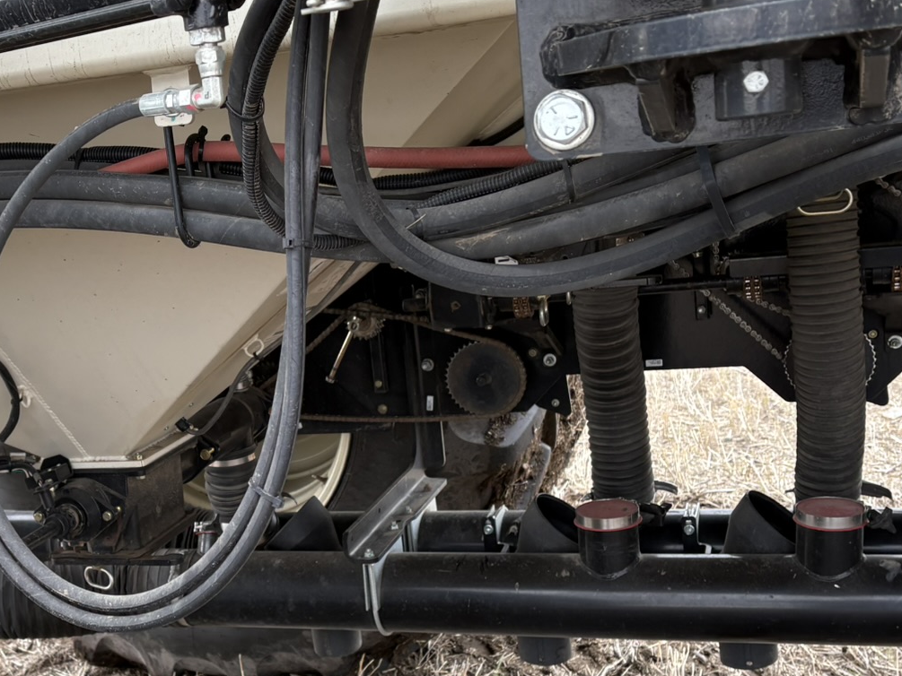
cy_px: 438
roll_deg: +7.8
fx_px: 1381
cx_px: 226
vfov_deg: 27.4
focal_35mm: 53
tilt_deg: -13.1
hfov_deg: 35.4
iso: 50
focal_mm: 5.96
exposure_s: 1/122
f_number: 1.6
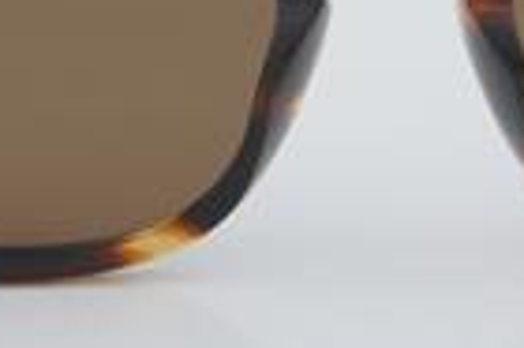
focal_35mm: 235
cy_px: -4
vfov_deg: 5.8
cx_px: 393
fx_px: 3423
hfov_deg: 8.7
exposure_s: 1/3
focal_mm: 55
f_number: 32
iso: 100
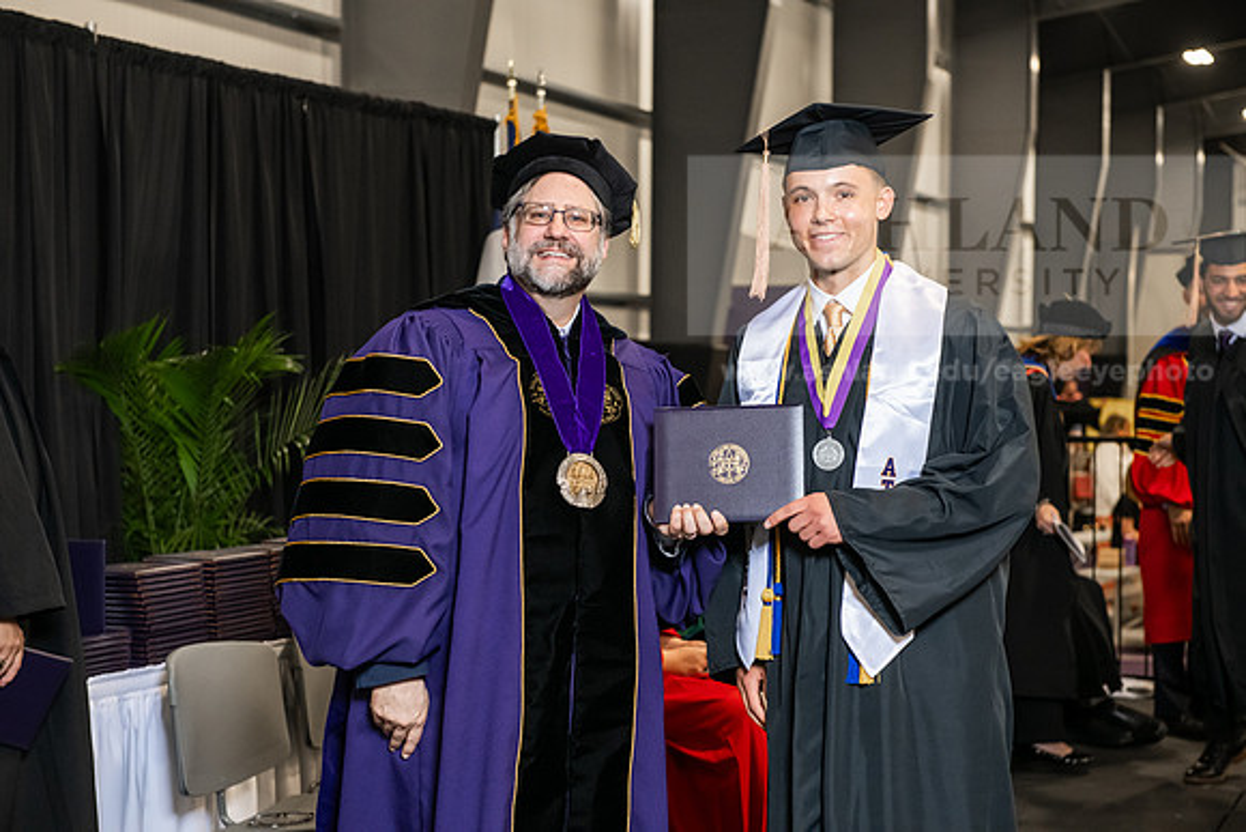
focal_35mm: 70
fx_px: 2423
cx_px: 623
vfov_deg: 19.5
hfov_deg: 28.8
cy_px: 416
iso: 2500
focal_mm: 70
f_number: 5
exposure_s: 1/200
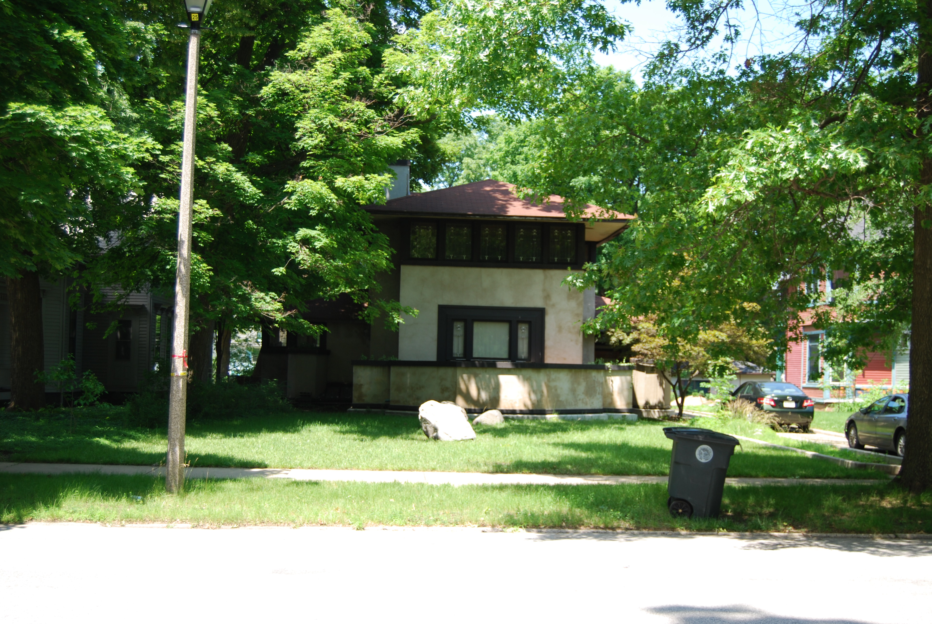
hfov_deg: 43.6
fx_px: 1166
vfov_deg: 29.9
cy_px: 312
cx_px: 466
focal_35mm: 45
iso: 100
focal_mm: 30
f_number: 4.2
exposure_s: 1/160
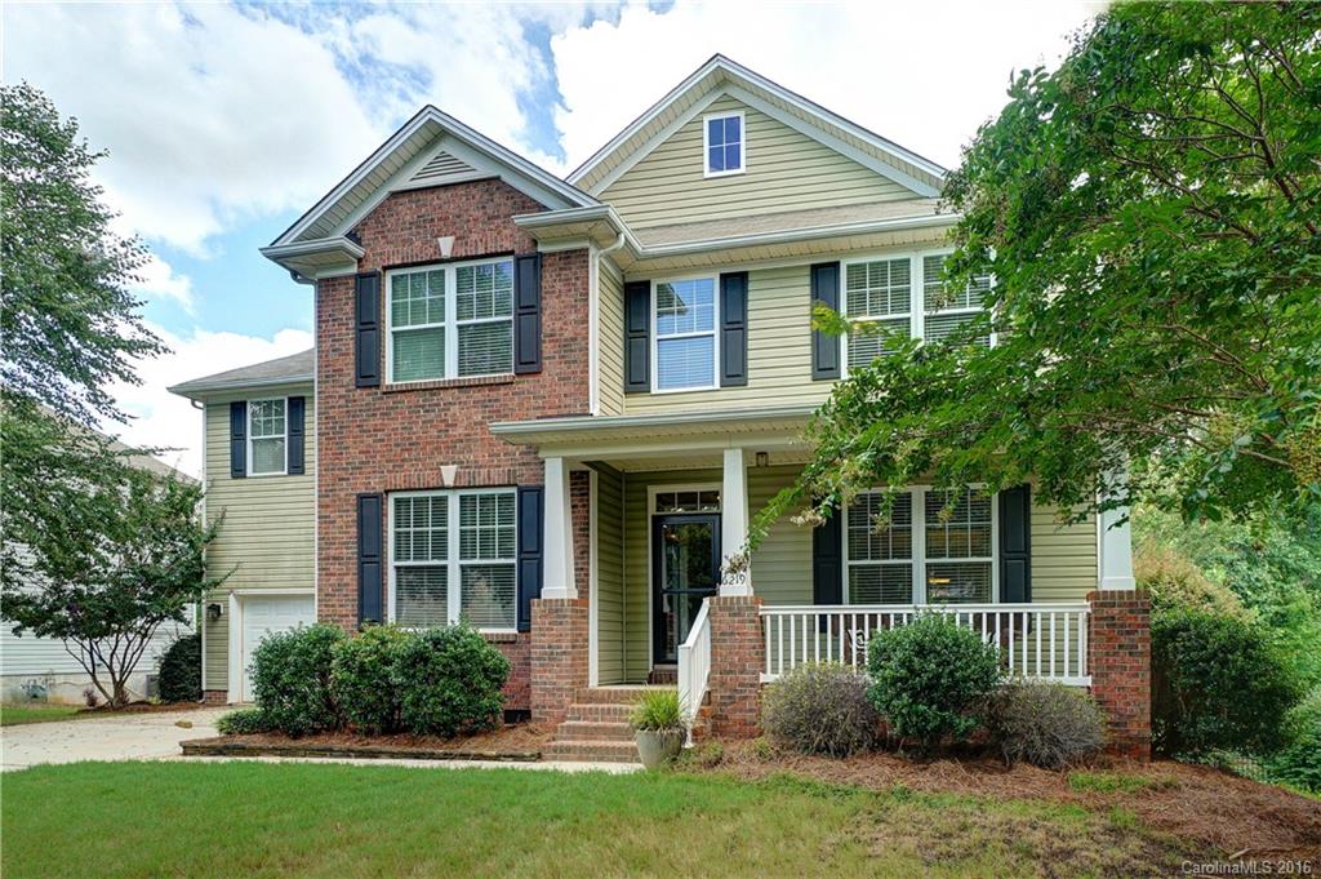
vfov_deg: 64.5
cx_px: 660
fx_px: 697
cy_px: 440
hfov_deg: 87.0
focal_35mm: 19
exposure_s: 1/250
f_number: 6.3
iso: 320
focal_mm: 19
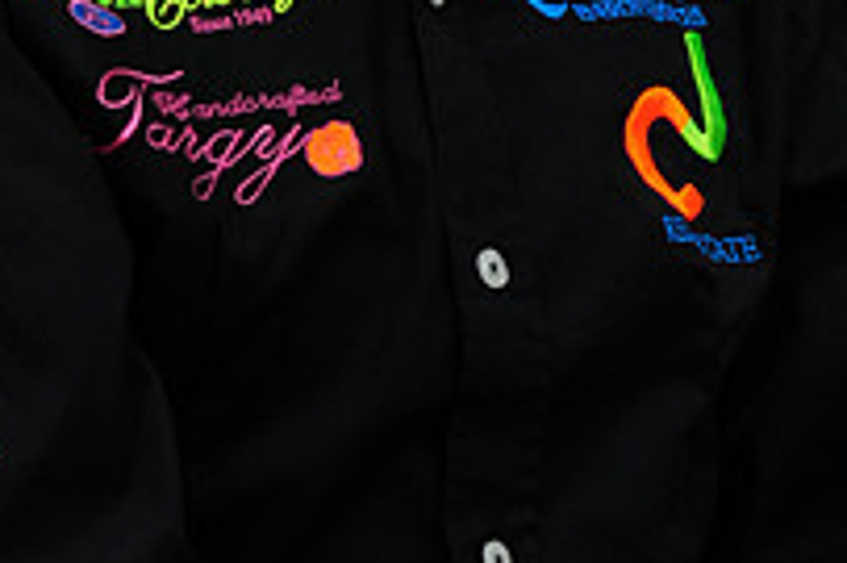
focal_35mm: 351
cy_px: -621
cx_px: 348
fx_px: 8251
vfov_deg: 3.9
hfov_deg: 5.9
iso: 640
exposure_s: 1/125
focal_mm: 82
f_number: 4
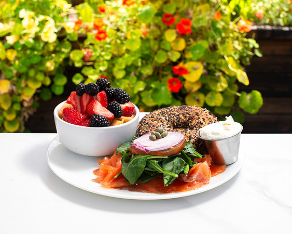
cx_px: 146
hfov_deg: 31.1
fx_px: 525
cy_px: 109
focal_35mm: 61
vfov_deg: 25.1
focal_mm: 50
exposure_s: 1/200
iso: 200
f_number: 8
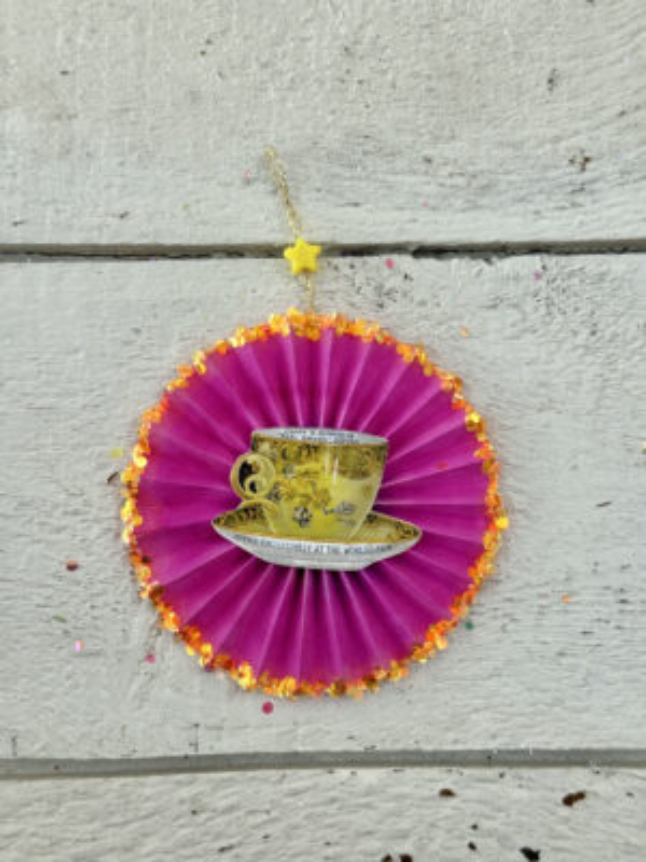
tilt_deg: -82.0
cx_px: 323
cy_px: 431
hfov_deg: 30.3
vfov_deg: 39.7
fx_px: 1194
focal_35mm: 48
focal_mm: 6.76
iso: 64
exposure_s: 1/966
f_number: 1.78
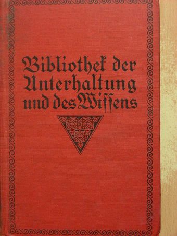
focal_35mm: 87
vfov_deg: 22.5
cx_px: 88
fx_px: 593
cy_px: 118
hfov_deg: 17.0
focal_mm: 14.6
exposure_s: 1/46.3
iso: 200
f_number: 3.5
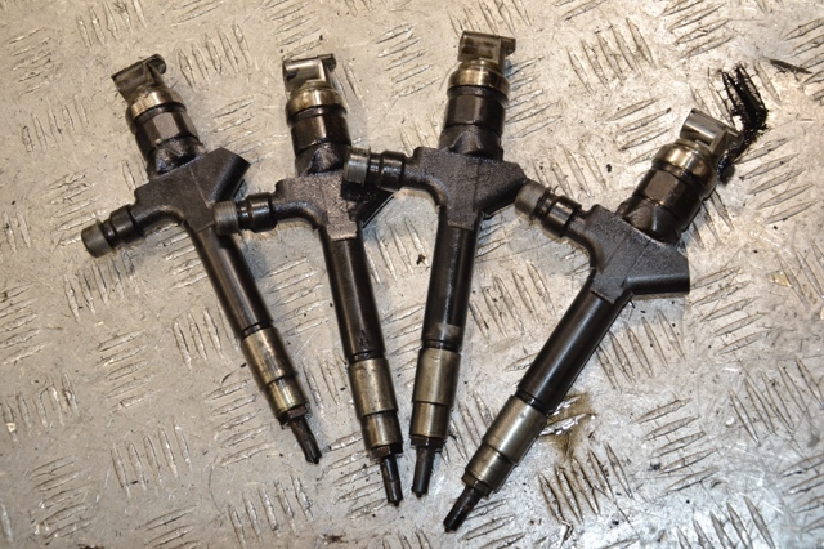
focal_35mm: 105
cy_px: 274
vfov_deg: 13.0
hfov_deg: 19.5
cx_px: 412
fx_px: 2402
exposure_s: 1/200
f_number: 7.1
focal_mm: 70
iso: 800
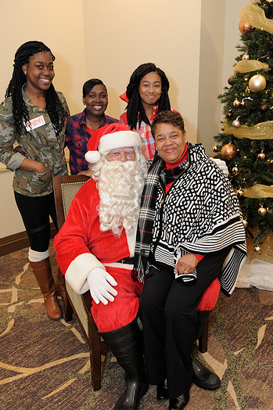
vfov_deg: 60.3
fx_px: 353
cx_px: 139
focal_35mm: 31
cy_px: 212
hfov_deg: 42.3
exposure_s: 1/100
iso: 1600
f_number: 4
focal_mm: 28
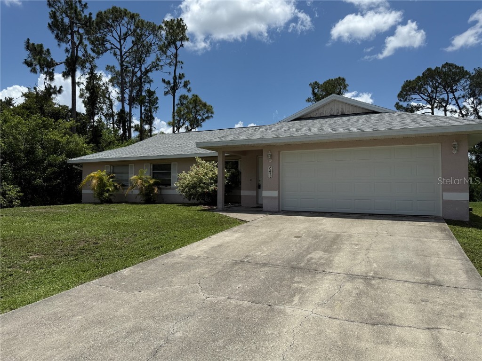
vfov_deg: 56.8
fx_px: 334
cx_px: 241
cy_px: 180
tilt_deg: +2.7
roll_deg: -0.6
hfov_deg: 71.6
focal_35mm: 24
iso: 80
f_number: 1.78
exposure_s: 1/9091
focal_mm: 6.76
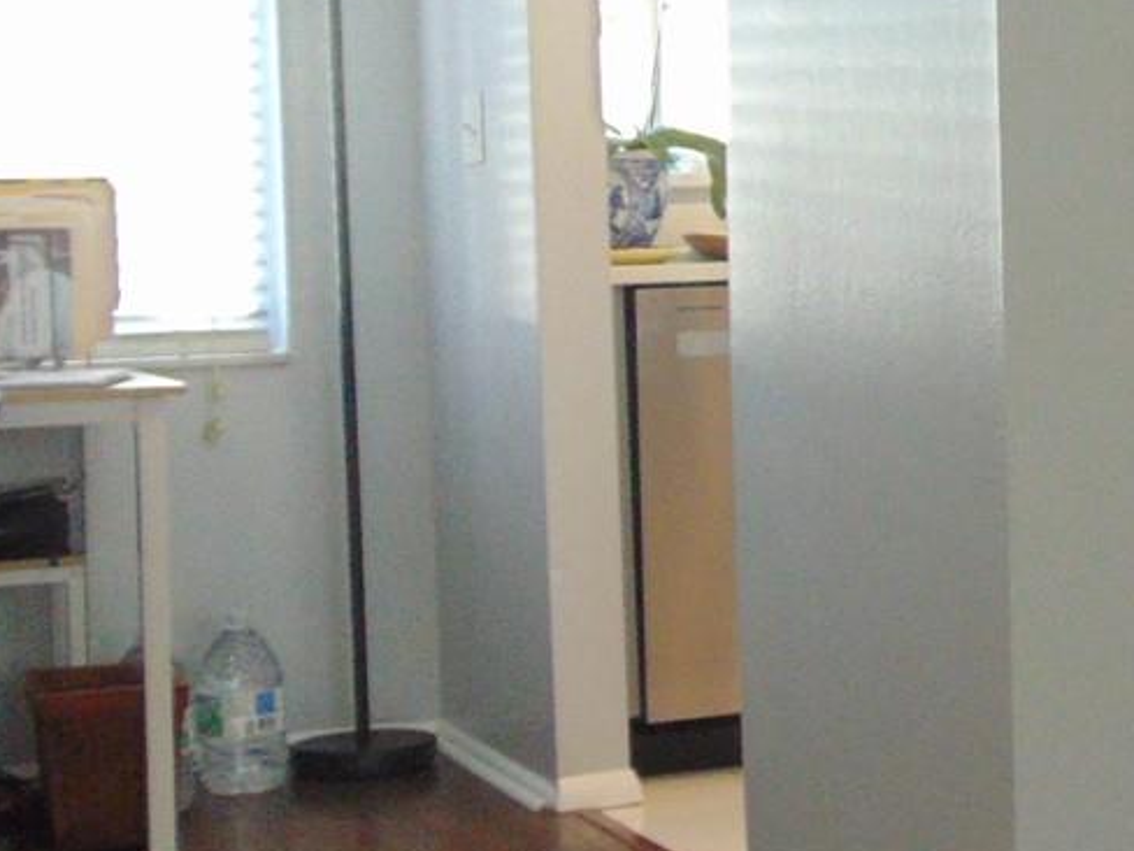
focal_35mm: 82
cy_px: 328
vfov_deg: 18.0
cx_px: 1327
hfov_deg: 22.2
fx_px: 2686
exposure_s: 1/30
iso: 250
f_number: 3
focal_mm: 4.5
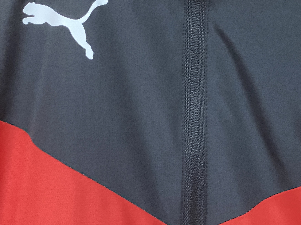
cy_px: 88
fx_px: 417
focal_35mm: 48
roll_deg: -2.3
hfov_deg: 39.3
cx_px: 194
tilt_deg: +2.0
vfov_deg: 30.2
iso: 500
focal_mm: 4.25
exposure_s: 1/25
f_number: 1.8
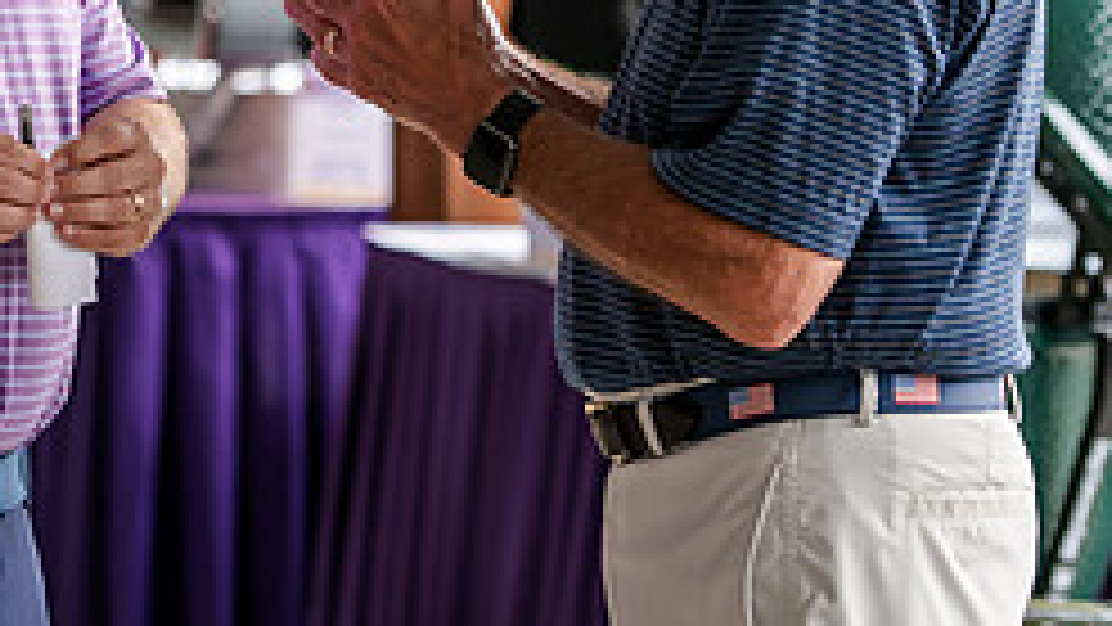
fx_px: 7254
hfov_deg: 8.7
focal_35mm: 246
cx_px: 126
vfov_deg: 4.9
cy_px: -115
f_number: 4
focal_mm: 100
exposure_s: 1/320
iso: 100
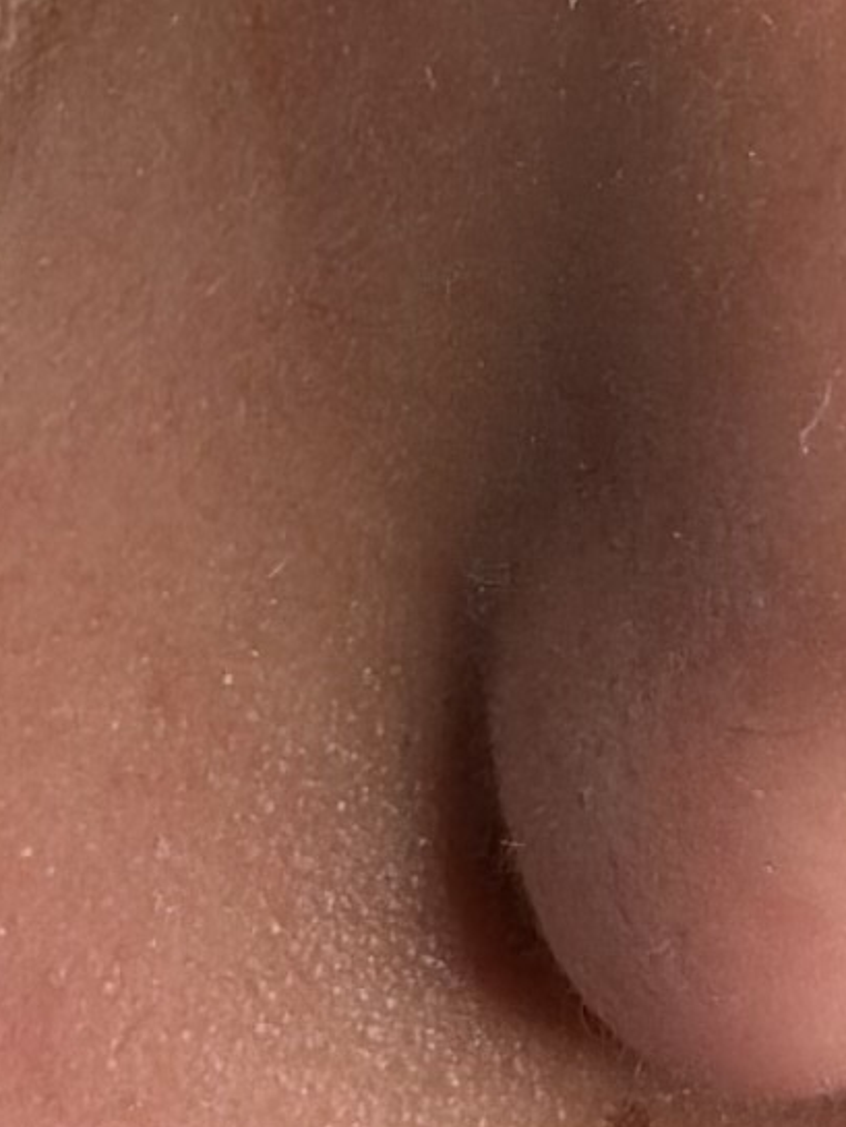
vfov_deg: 5.5
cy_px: -467
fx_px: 11564
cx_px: 302
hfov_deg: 4.2
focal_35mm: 355
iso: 80
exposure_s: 1/188
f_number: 1.78
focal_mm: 6.86
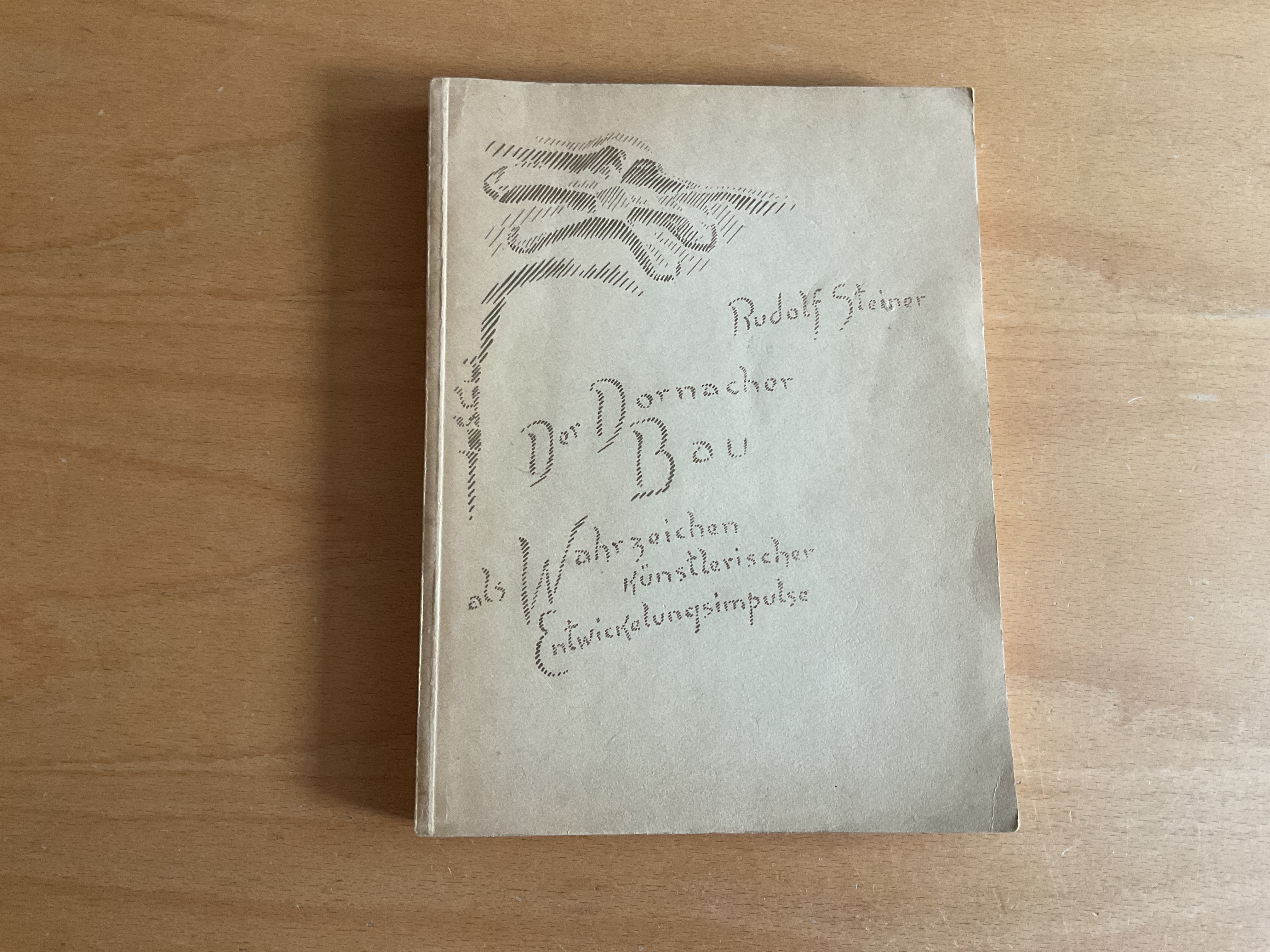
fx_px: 1064
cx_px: 635
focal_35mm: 29
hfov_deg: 61.7
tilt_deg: -81.8
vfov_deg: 48.2
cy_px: 476
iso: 100
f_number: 1.8
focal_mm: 3
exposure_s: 1/60
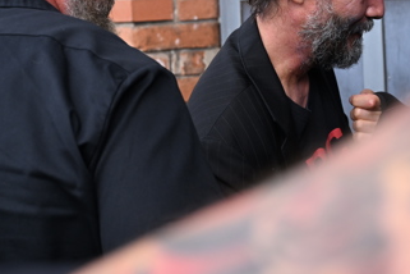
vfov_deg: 13.8
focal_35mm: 99
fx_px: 1127
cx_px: 262
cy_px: 72
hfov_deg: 20.6
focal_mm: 46
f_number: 5
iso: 800
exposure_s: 1/1600
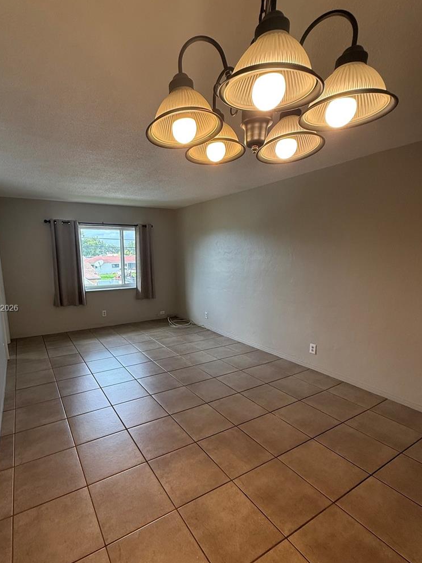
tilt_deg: -10.4
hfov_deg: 73.9
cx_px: 169
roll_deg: +0.3
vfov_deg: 90.8
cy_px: 309
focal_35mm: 17
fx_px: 276
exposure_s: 1/120
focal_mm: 2.22
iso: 125
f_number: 2.2
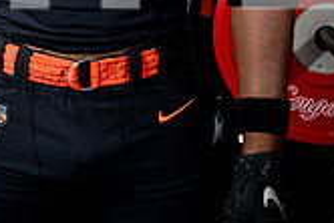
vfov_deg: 7.9
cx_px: 82
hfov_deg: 12.2
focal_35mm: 168
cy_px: -193
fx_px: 1560
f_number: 9
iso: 640
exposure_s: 1/250
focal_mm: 62
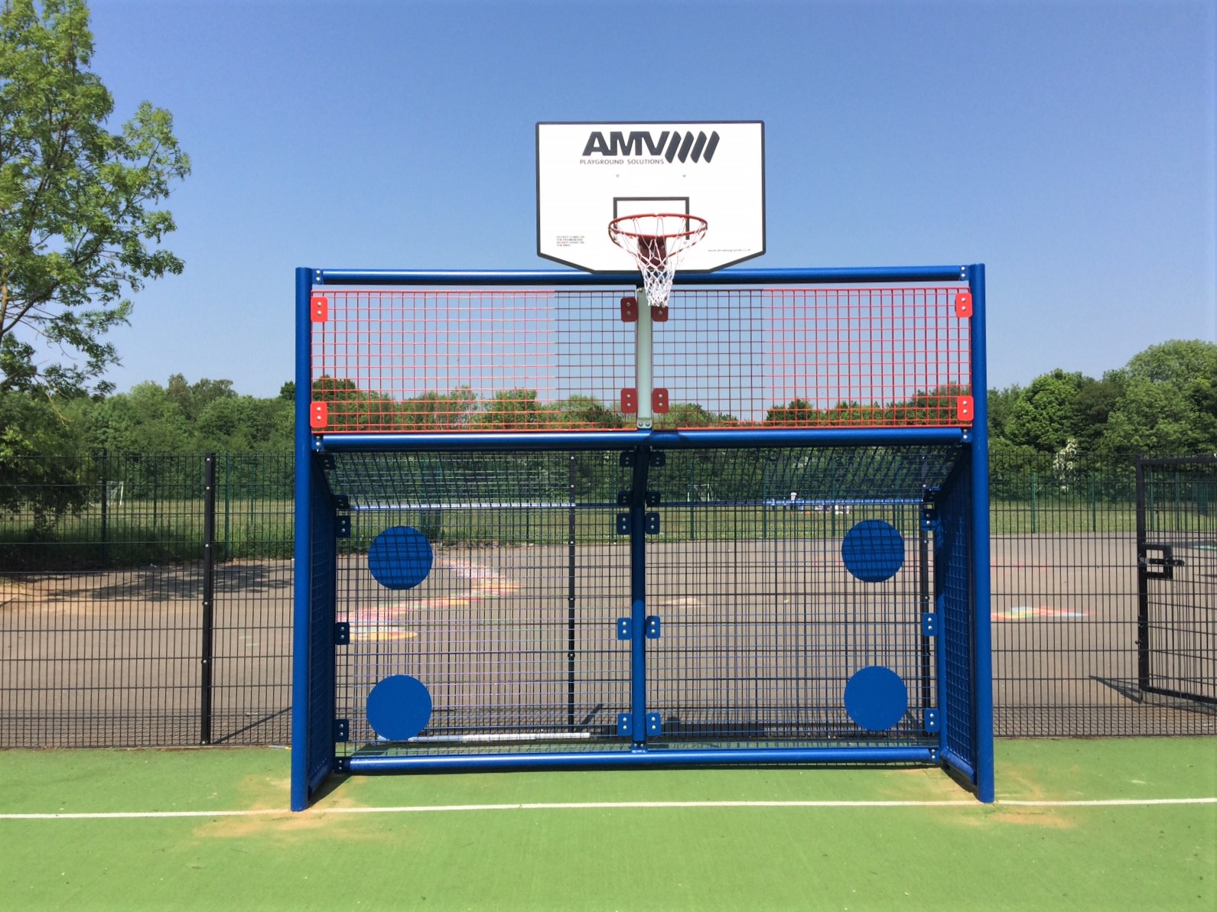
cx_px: 608
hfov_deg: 61.7
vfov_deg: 48.2
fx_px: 1019
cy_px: 456
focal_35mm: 29
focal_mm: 4.15
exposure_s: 1/1786
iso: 32
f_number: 2.2
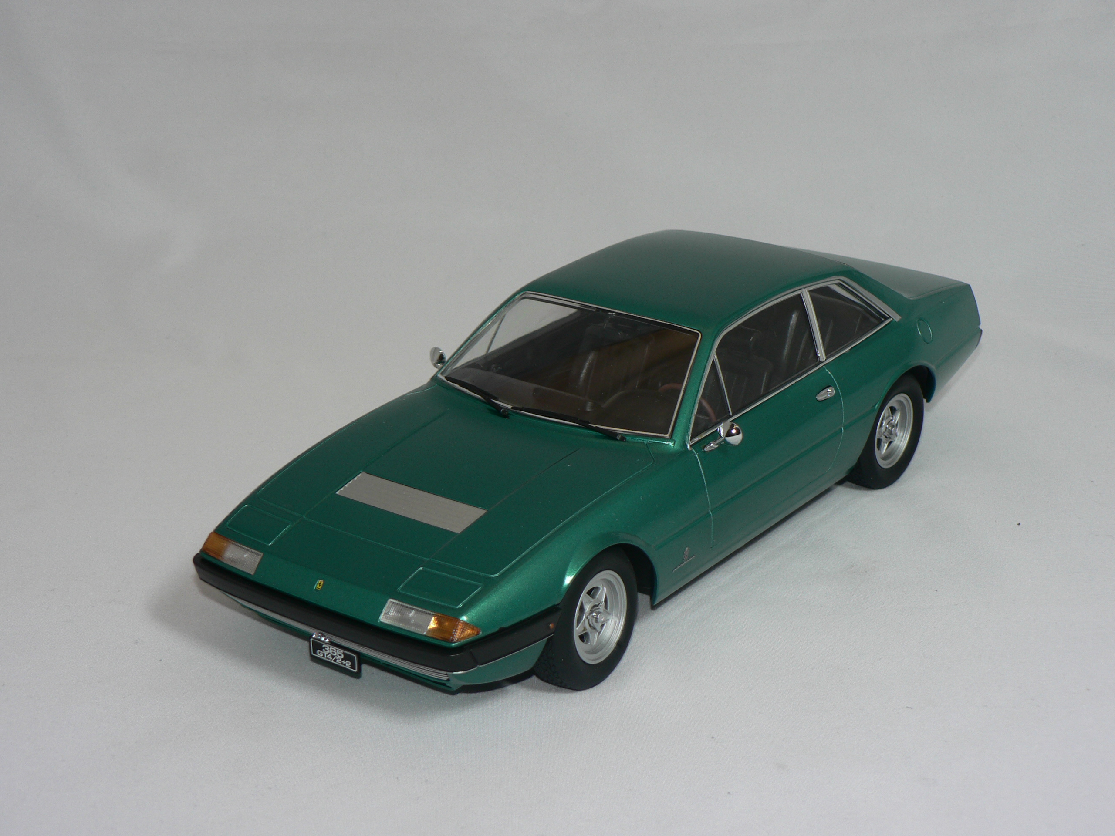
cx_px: 558
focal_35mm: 60
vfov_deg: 24.4
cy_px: 418
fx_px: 1933
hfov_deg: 32.2
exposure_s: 1/60
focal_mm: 10.1
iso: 80
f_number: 3.2
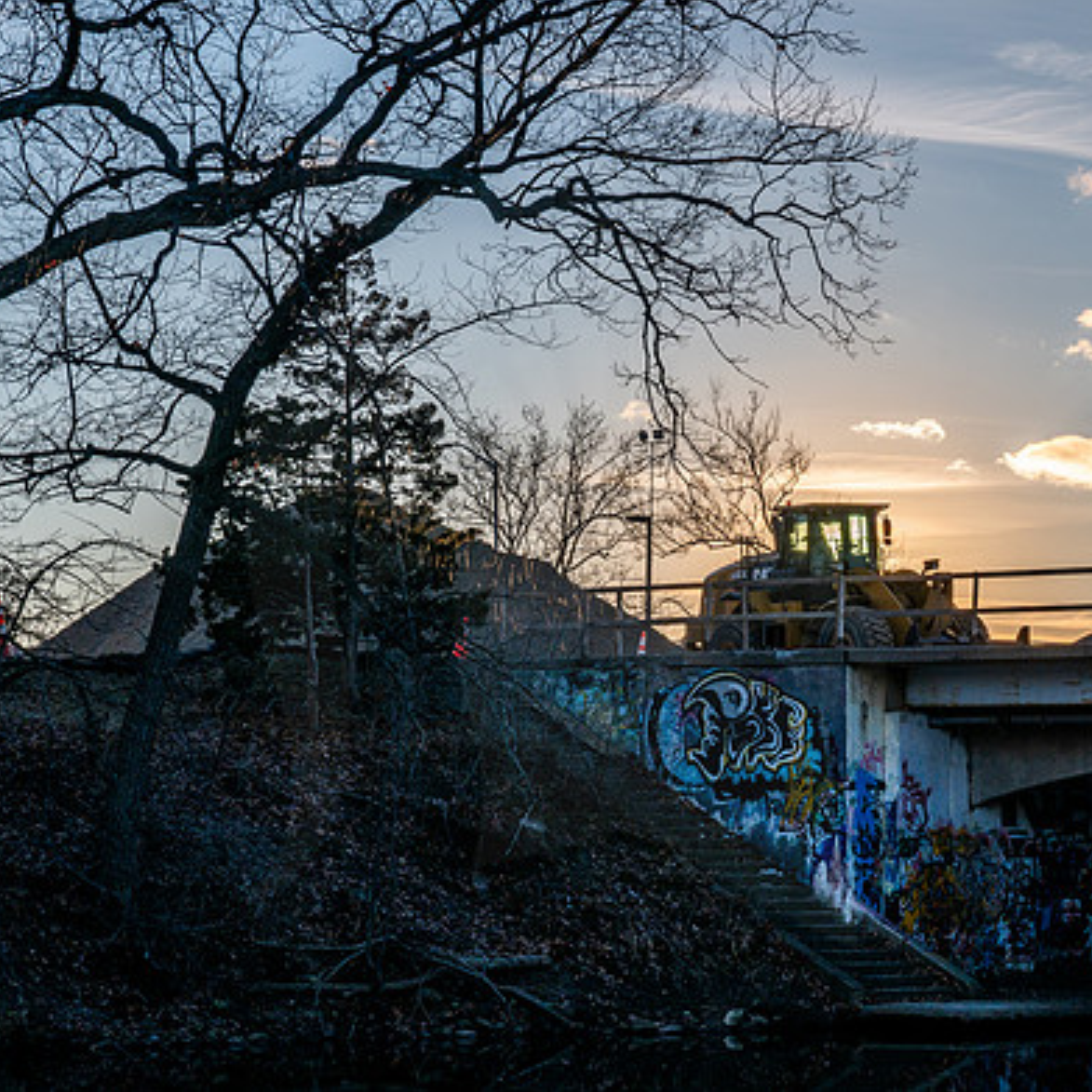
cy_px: 531
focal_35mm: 98
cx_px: 676
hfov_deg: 17.7
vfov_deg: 17.7
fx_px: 3498
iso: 100
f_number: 10
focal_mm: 70
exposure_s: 1/640
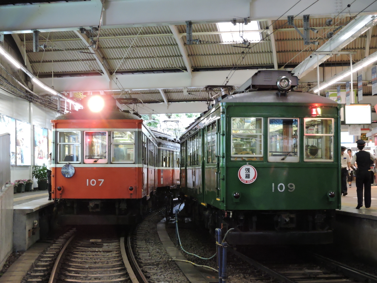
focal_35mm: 65
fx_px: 708
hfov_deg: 29.8
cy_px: 142
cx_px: 188
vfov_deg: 22.6
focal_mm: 11.6
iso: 1000
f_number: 4.2
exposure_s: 1/30
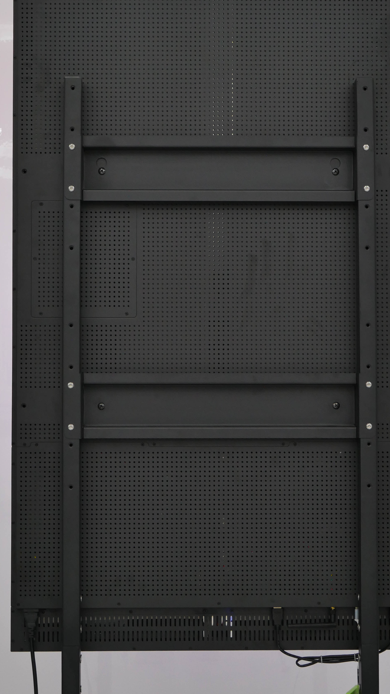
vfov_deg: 20.9
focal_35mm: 102
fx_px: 1875
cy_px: 304
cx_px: 216
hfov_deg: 11.9
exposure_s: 1/30
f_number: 5.6
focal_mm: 40
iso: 400
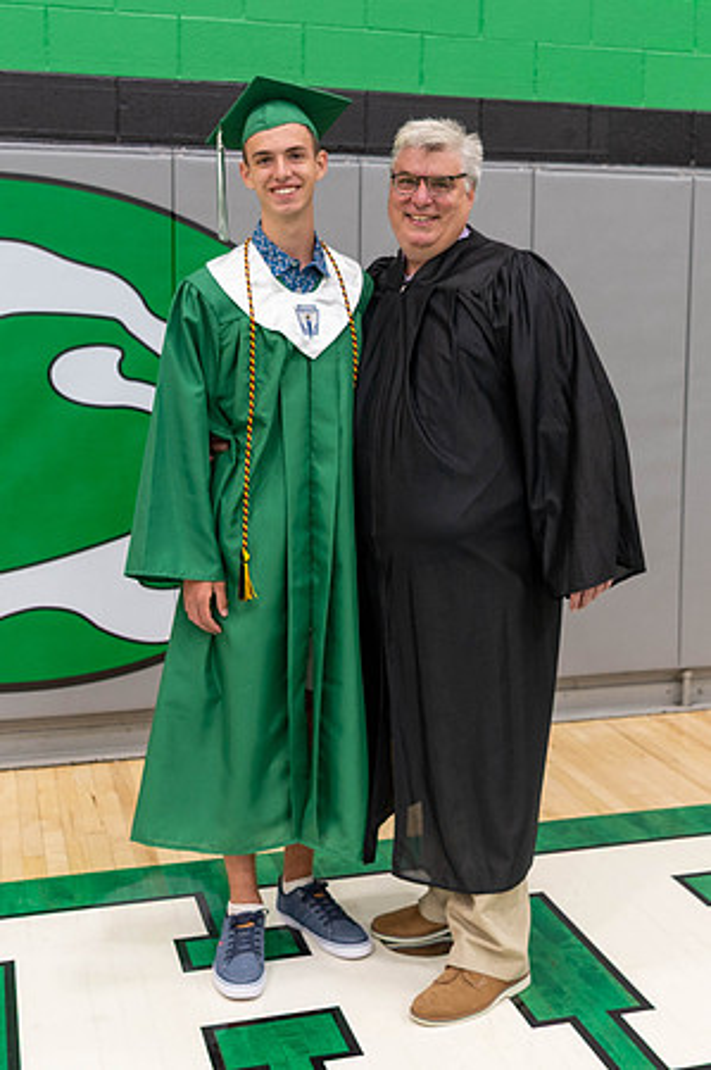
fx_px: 1363
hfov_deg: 29.2
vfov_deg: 42.7
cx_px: 399
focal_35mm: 46
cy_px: 427
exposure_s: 1/125
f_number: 2.8
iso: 500
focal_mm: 24
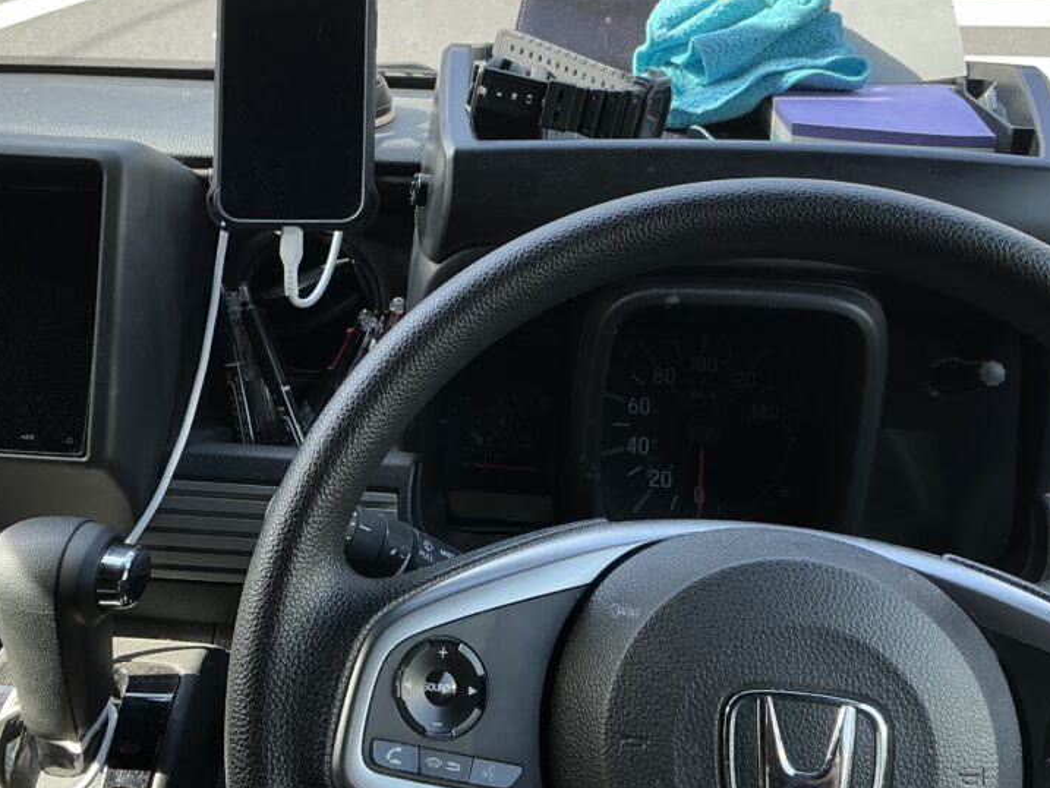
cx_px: 413
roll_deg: -0.8
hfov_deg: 46.5
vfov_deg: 35.9
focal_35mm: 40
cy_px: 322
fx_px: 1214
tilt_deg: -28.1
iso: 20
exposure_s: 1/120
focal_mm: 3
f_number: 1.8
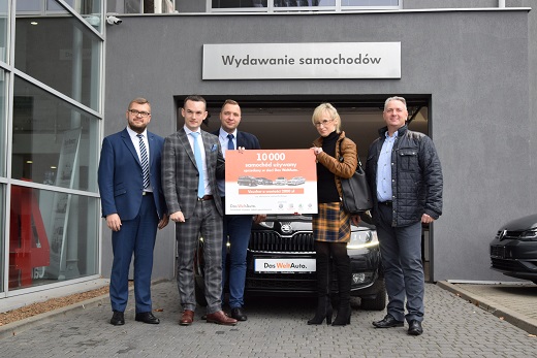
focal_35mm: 48
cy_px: 179
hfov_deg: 41.1
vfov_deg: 28.1
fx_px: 716
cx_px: 268
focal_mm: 32
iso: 400
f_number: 7.1
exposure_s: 1/200
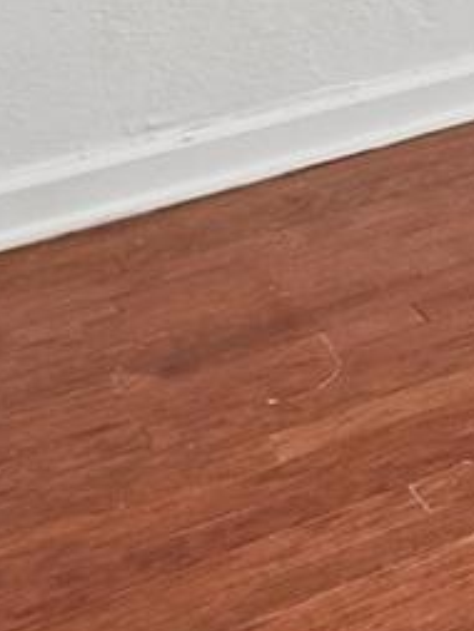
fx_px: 1988
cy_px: -662
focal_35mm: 109
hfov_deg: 8.1
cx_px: 1886
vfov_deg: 14.6
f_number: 8
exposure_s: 1/200
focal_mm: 14
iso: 400
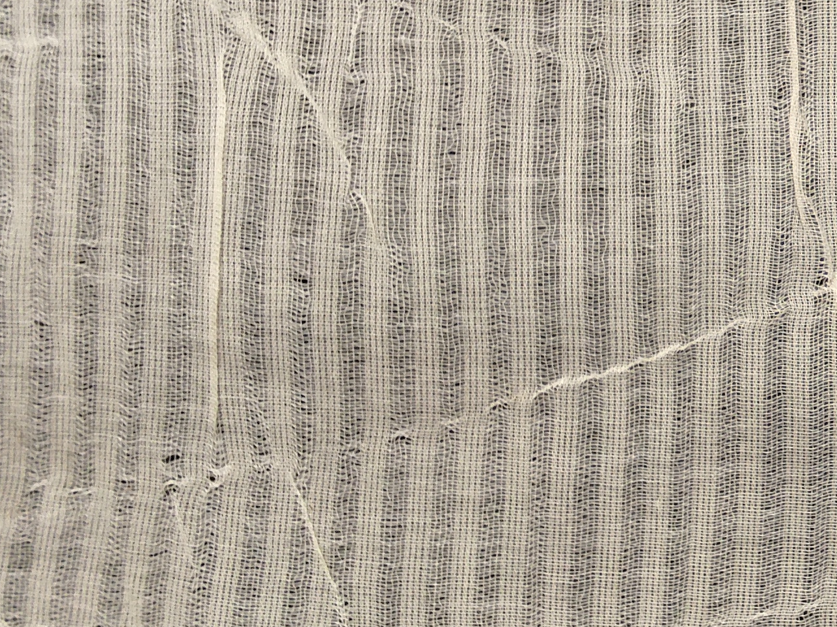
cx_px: 981
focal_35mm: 66
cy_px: 259
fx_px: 1596
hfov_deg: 26.4
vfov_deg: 22.2
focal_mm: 2.78
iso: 125
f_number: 2
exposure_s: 1/100
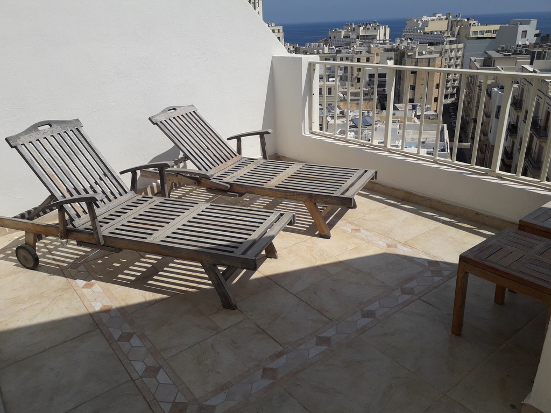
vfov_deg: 51.4
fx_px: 430
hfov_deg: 65.3
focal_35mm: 27
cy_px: 206
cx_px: 276
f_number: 1.9
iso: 40
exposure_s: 1/3731
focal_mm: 3.6
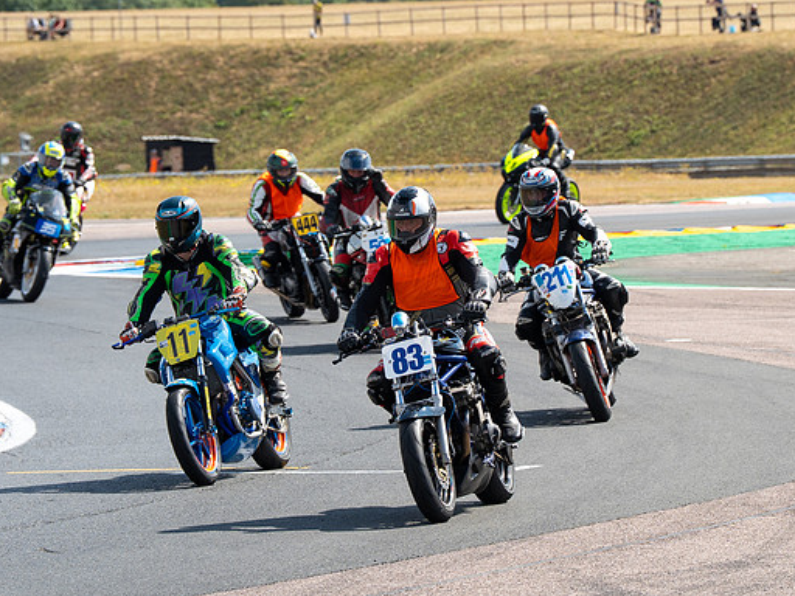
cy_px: 291
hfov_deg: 6.6
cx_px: 537
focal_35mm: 299
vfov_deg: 5.0
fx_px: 6867
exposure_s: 1/500
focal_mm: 200
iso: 125
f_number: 8
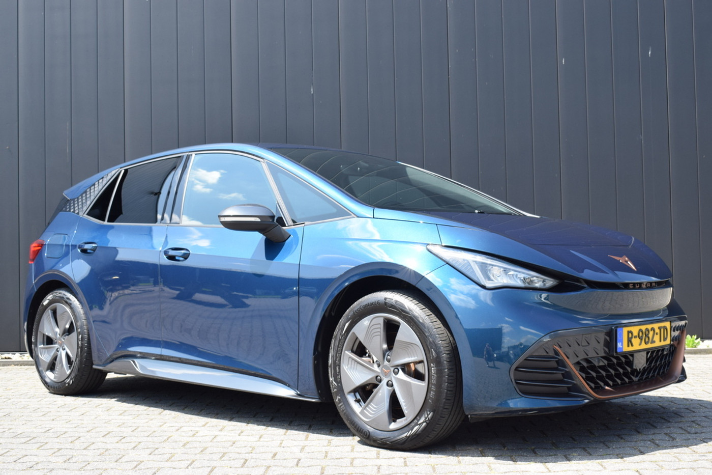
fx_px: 919
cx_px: 356
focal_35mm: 46
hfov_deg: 42.3
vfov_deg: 28.9
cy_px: 238
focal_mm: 31
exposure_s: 1/250
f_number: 8
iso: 400
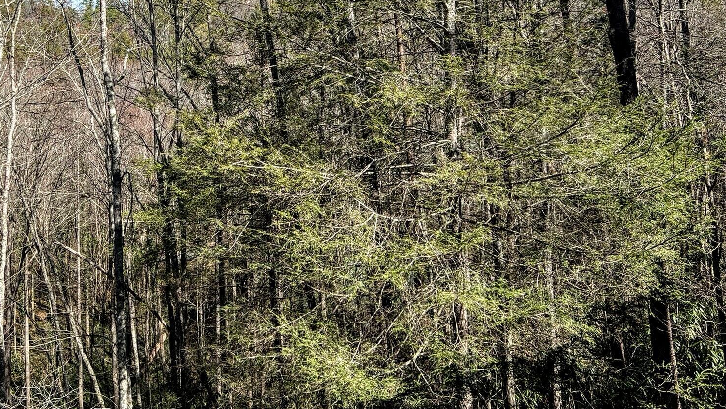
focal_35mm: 39
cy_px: 61
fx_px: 751
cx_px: 251
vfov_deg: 29.5
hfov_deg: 50.8
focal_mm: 5.7
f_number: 1.5
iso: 50
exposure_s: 1/2208
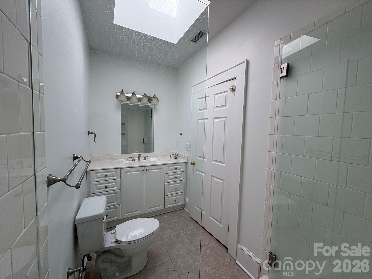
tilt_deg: -3.8
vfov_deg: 85.7
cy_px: 140
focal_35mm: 14
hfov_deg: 102.1
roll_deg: -1.9
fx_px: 150
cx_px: 186
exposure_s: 1/187
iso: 40
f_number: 2.2
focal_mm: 2.22
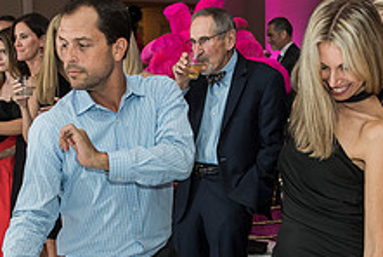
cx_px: 144
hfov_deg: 26.5
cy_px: 201
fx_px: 810
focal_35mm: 76
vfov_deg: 17.9
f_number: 4
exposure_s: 1/100
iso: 1000
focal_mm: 29
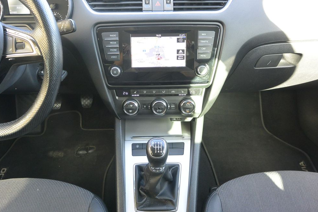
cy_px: 106
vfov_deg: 46.4
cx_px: 156
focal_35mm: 28
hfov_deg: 65.4
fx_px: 247
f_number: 3.5
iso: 500
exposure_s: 1/60
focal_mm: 10
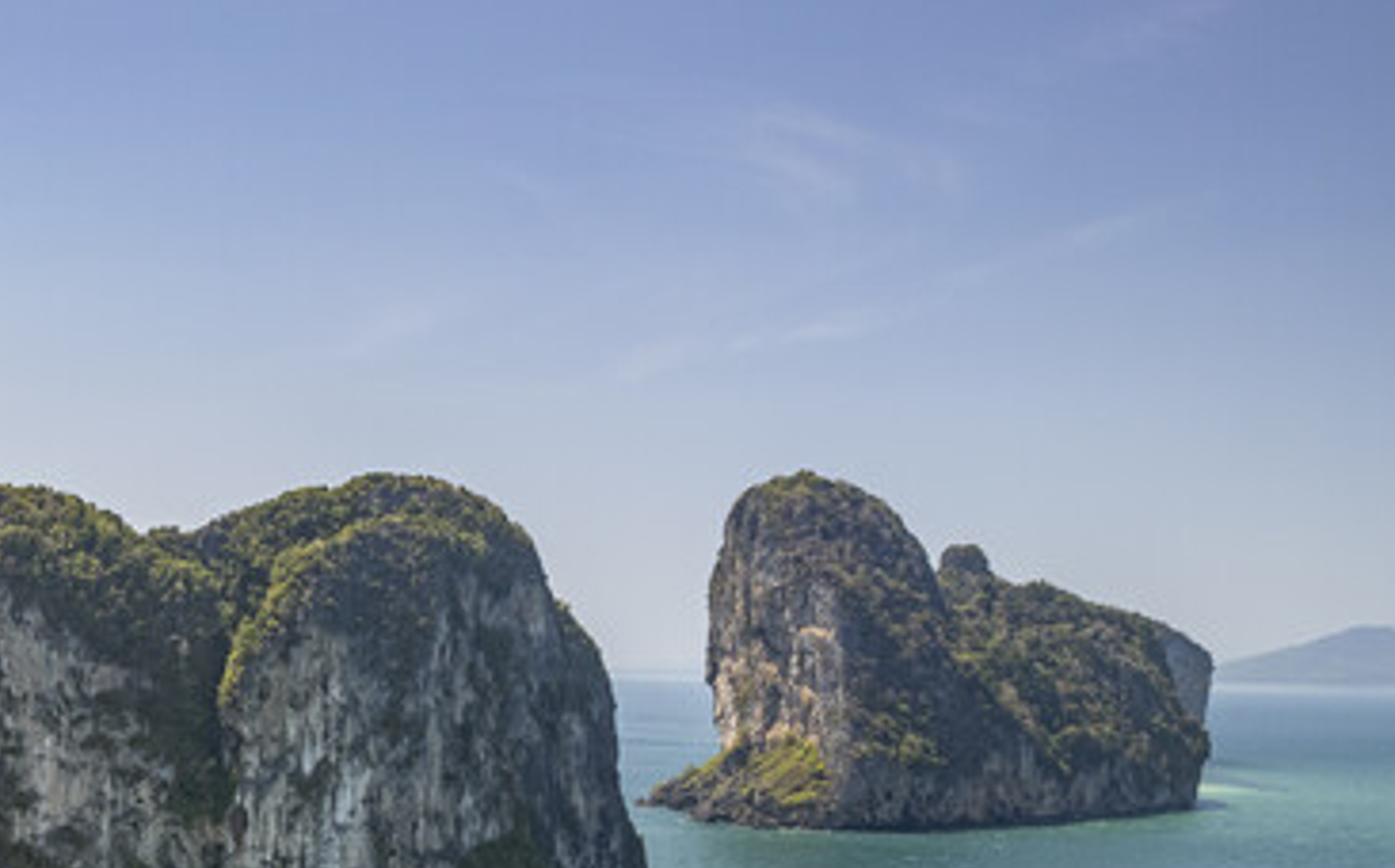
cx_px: 4
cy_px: 868
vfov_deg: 26.4
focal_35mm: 46
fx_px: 1747
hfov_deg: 38.7
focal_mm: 8.38
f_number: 2.8
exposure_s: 1/500
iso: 110
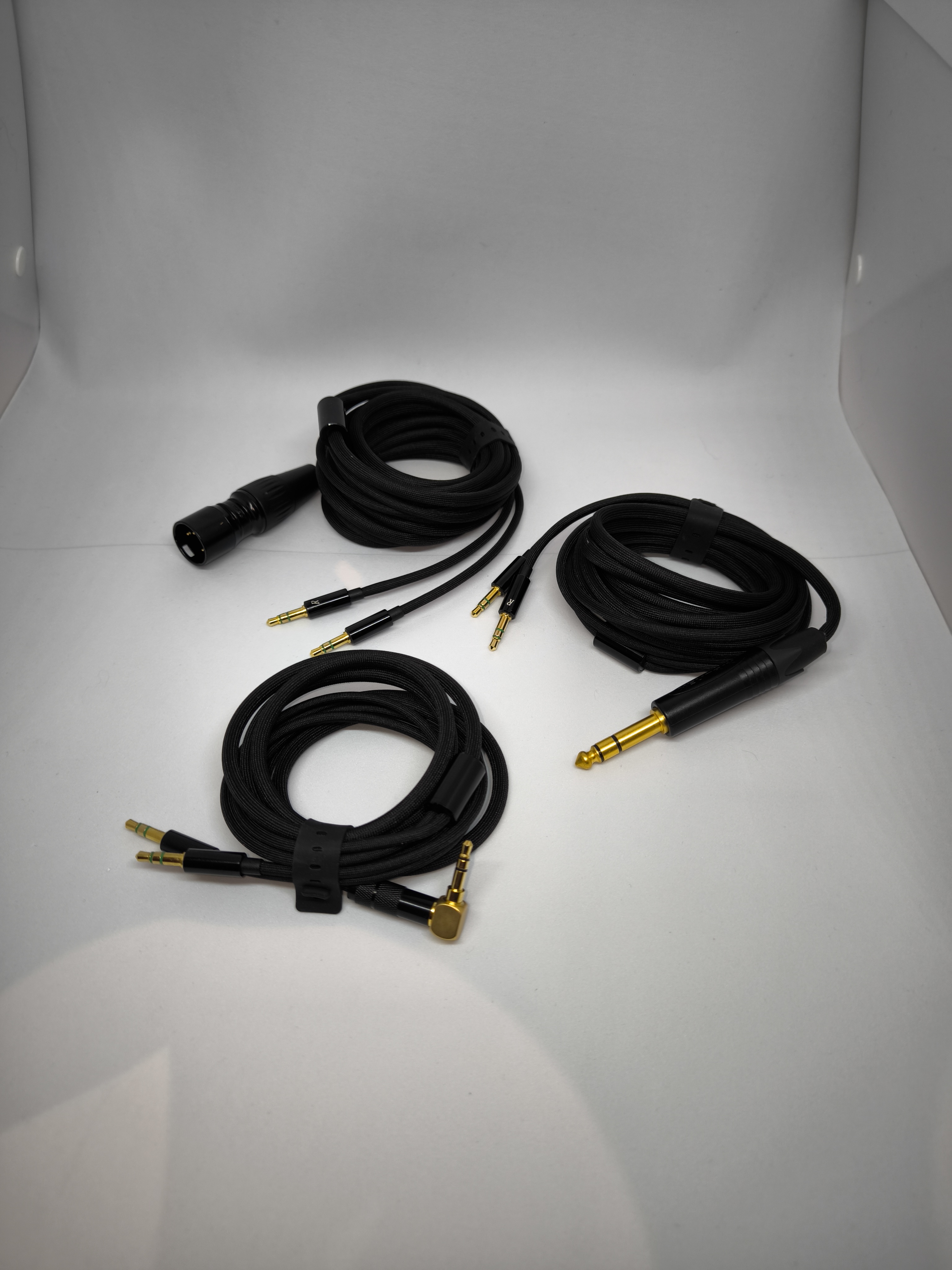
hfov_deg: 56.8
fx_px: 880
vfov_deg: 71.6
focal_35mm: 24
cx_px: 476
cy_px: 635
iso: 100
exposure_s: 1/100
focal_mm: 6.92
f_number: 1.9
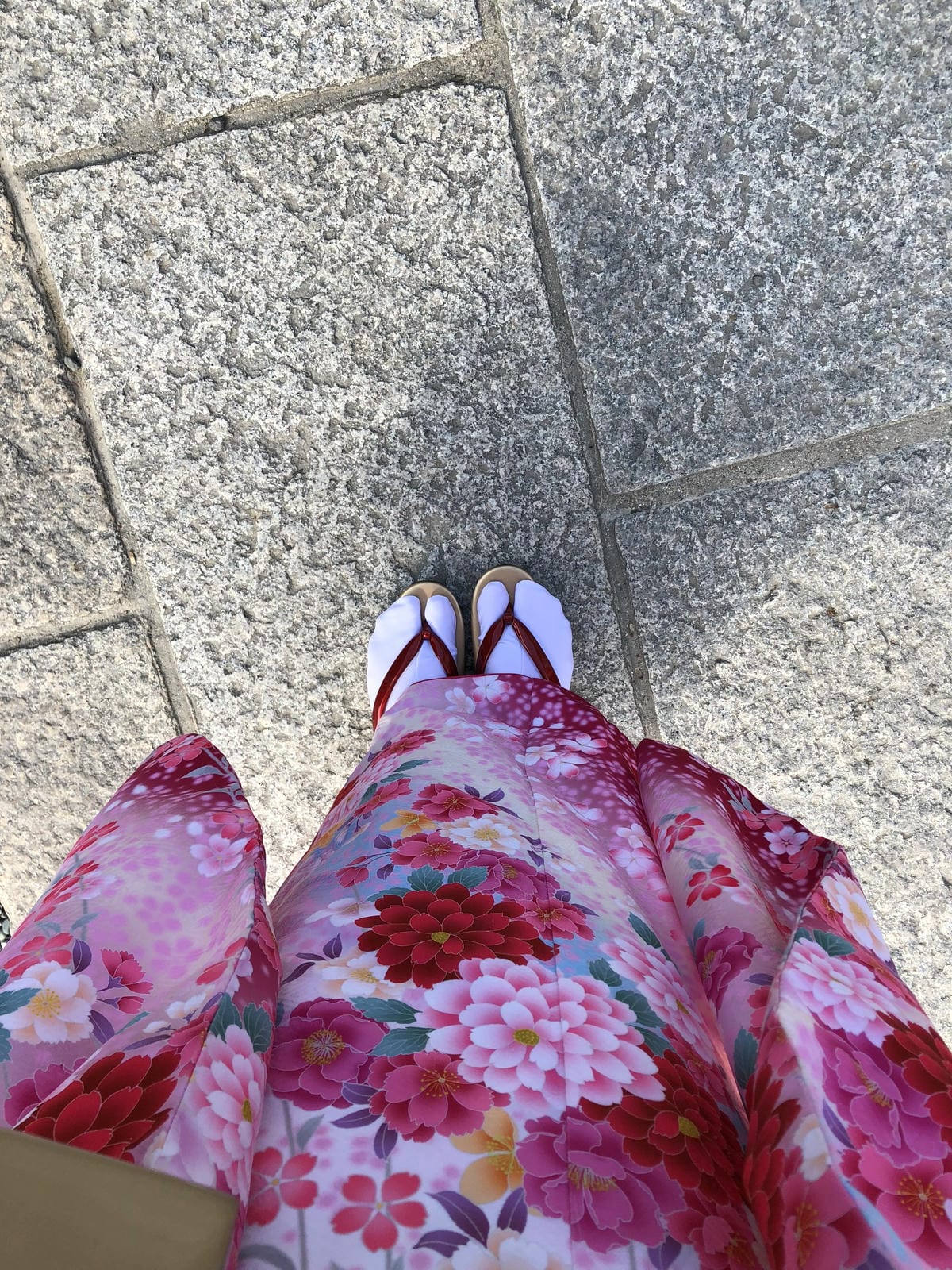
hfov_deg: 48.2
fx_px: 1063
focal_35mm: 29
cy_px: 635
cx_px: 476
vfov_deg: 61.7
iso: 20
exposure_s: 1/539
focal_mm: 3.99
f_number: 1.8
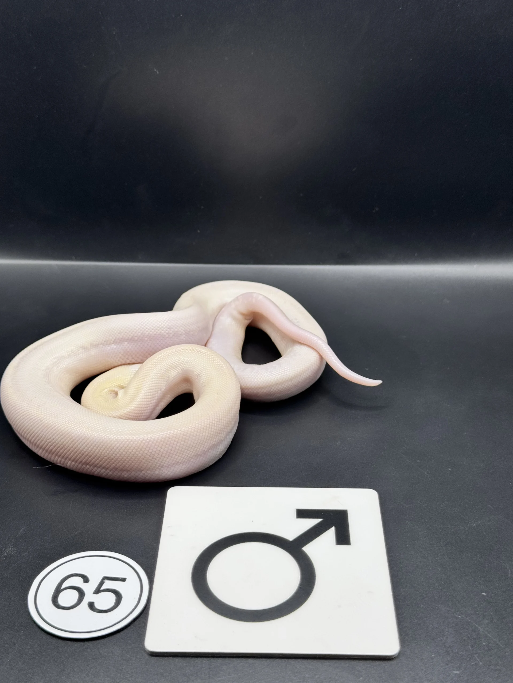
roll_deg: +0.2
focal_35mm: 48
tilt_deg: -34.7
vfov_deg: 39.7
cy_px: 342
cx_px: 256
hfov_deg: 30.3
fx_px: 948
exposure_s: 1/180
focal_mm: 6.76
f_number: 1.78
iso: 50
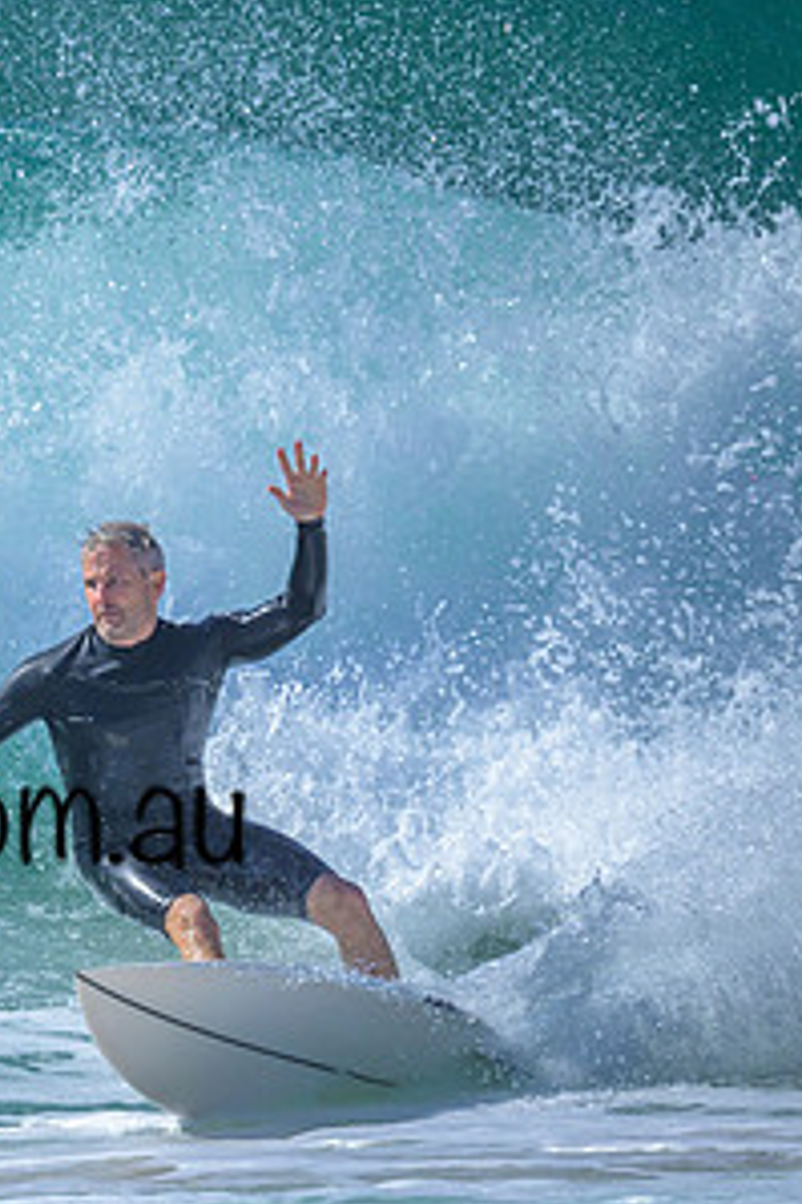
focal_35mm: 2131
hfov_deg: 0.6
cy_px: 687
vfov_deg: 1.0
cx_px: -305
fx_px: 71288
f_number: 6.3
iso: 180
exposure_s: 1/2000
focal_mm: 800
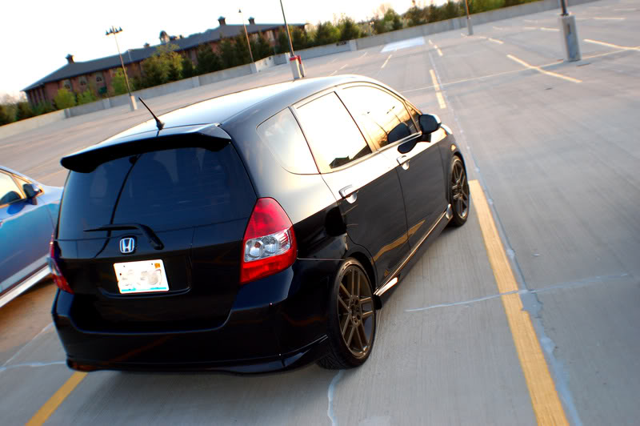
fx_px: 906
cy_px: 213
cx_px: 320
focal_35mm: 51
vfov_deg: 26.4
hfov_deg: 38.9
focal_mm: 34
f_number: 3.2
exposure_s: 1/250
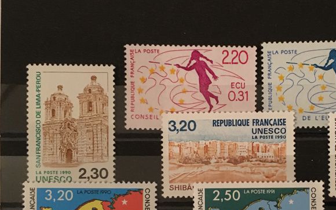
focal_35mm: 53
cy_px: 166
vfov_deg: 24.0
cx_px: 253
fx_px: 485
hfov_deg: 37.3
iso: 500
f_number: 2.2
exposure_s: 1/17
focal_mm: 4.15
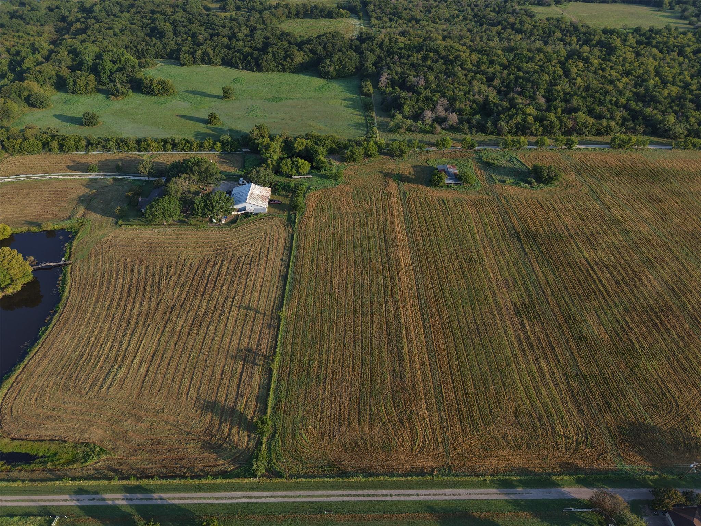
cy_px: 263
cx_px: 350
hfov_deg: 71.6
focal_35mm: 24
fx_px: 486
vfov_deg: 56.8
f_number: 1.8
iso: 100
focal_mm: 8.67
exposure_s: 1/1250
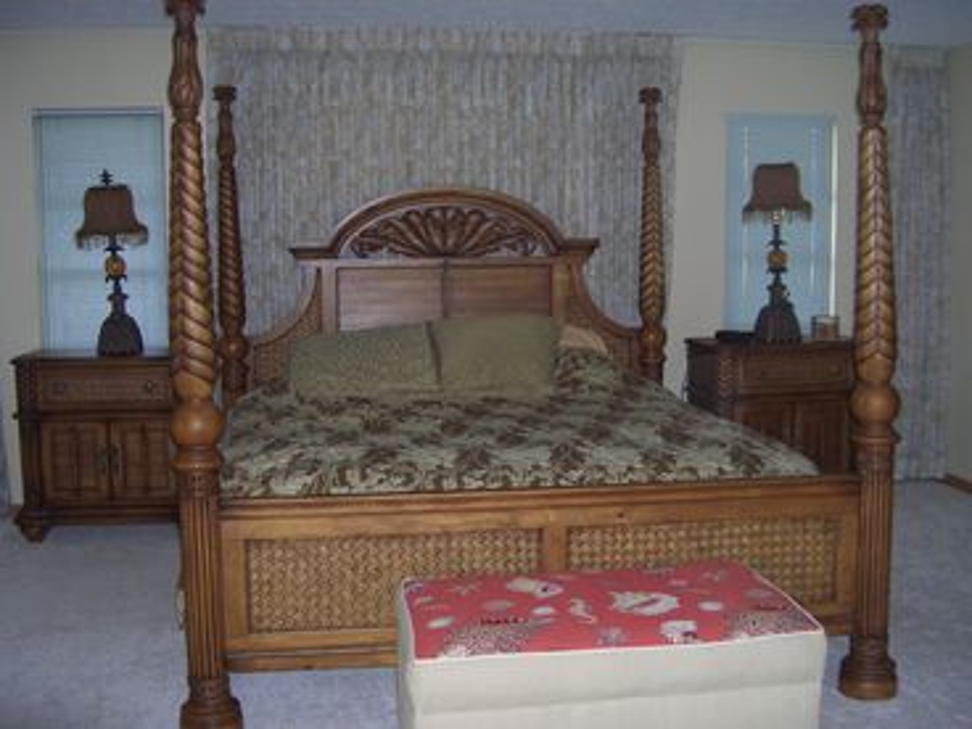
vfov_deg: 36.8
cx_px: 486
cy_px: 364
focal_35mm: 39
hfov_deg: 47.9
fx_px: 1095
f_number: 2.8
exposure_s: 1/60
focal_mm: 8
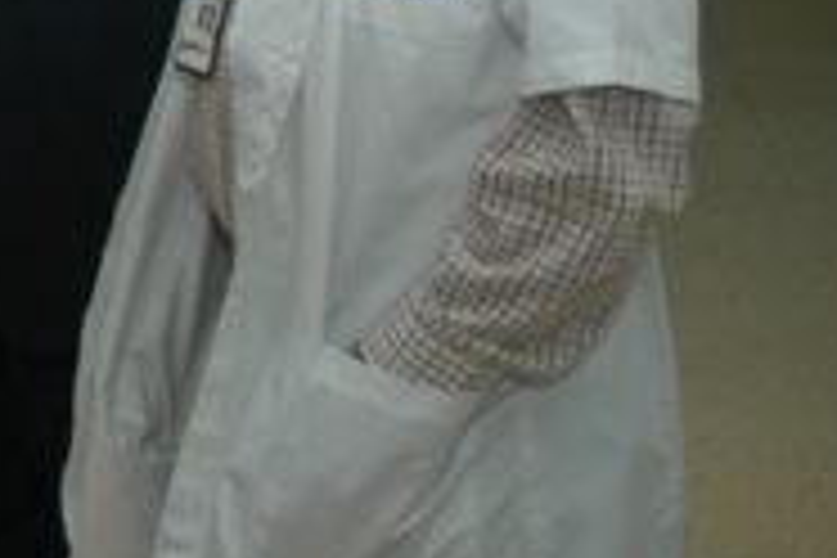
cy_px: -81
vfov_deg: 14.3
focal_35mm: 93
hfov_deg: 18.5
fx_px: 2162
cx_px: -540
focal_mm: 18
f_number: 3.5
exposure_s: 1/125
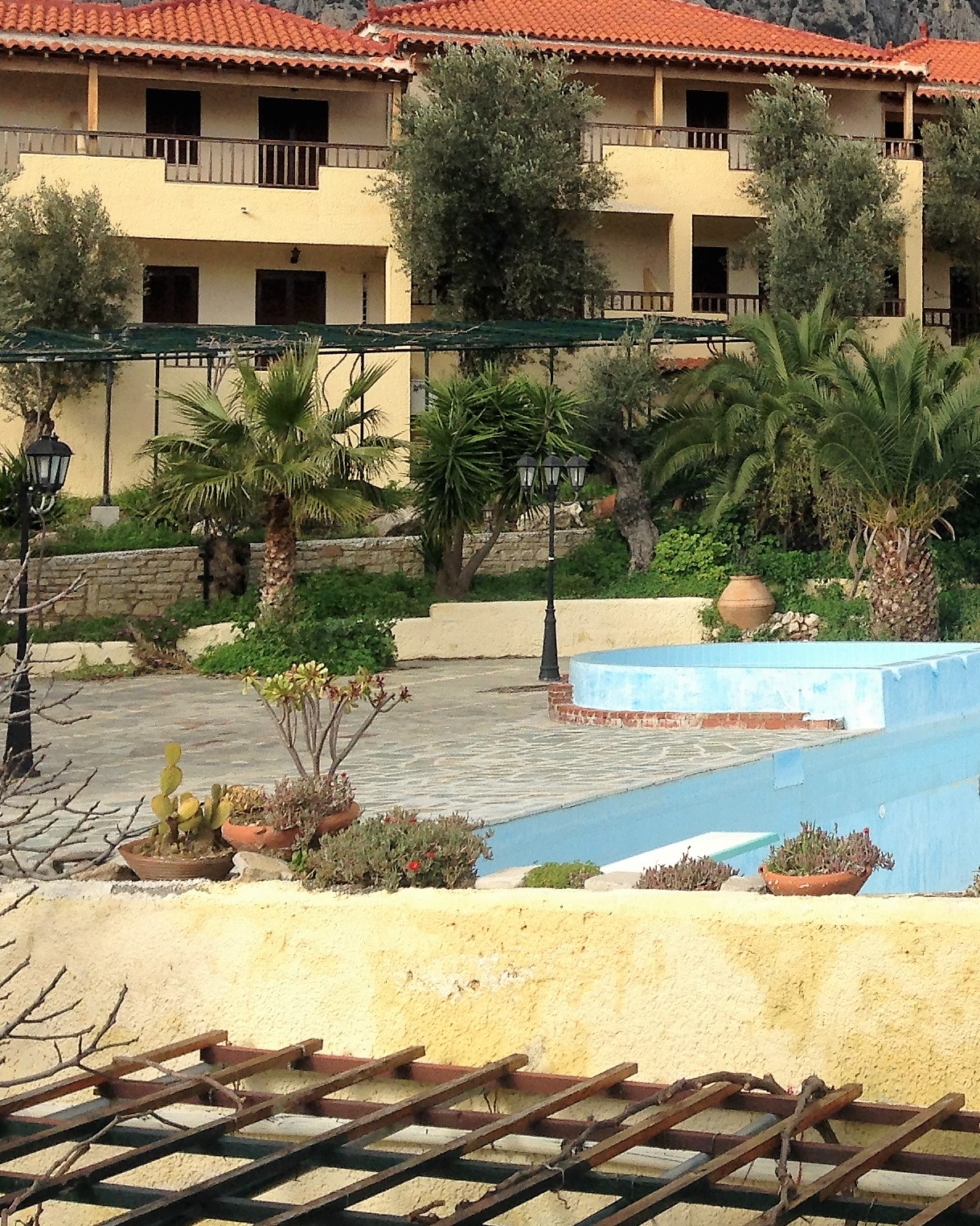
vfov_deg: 27.2
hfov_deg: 21.3
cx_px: 994
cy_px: 328
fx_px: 2502
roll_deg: +0.0
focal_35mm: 69
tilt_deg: +4.3
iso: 50
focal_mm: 4.12
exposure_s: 1/742
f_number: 2.4
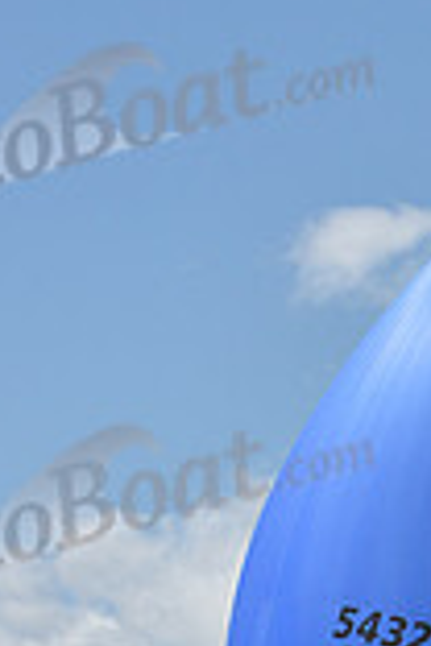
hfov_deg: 3.9
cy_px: 671
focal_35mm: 354
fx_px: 6357
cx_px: 591
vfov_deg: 5.8
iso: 250
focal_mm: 95
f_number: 11
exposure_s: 1/800
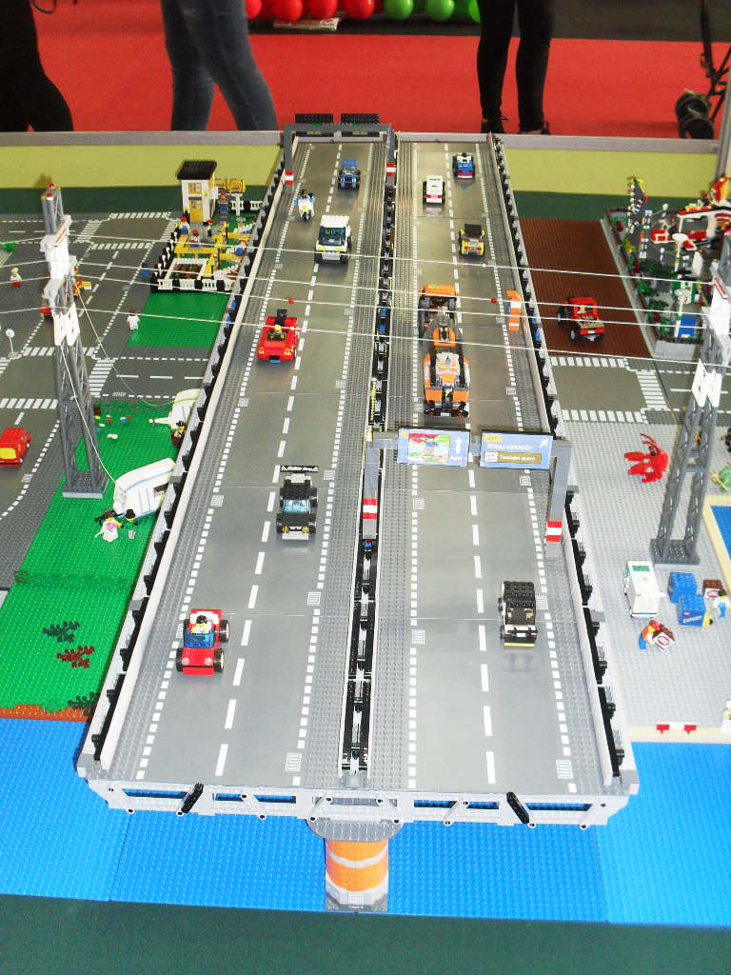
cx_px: 366
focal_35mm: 42
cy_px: 488
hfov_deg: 34.3
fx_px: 1183
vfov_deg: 44.8
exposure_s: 1/45
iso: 200
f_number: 3.6
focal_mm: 7.5
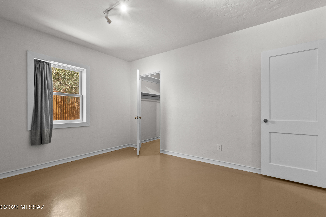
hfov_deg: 100.4
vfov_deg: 77.3
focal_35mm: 15
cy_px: 108
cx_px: 163
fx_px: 136
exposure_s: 1/6
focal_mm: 10
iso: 800
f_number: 10
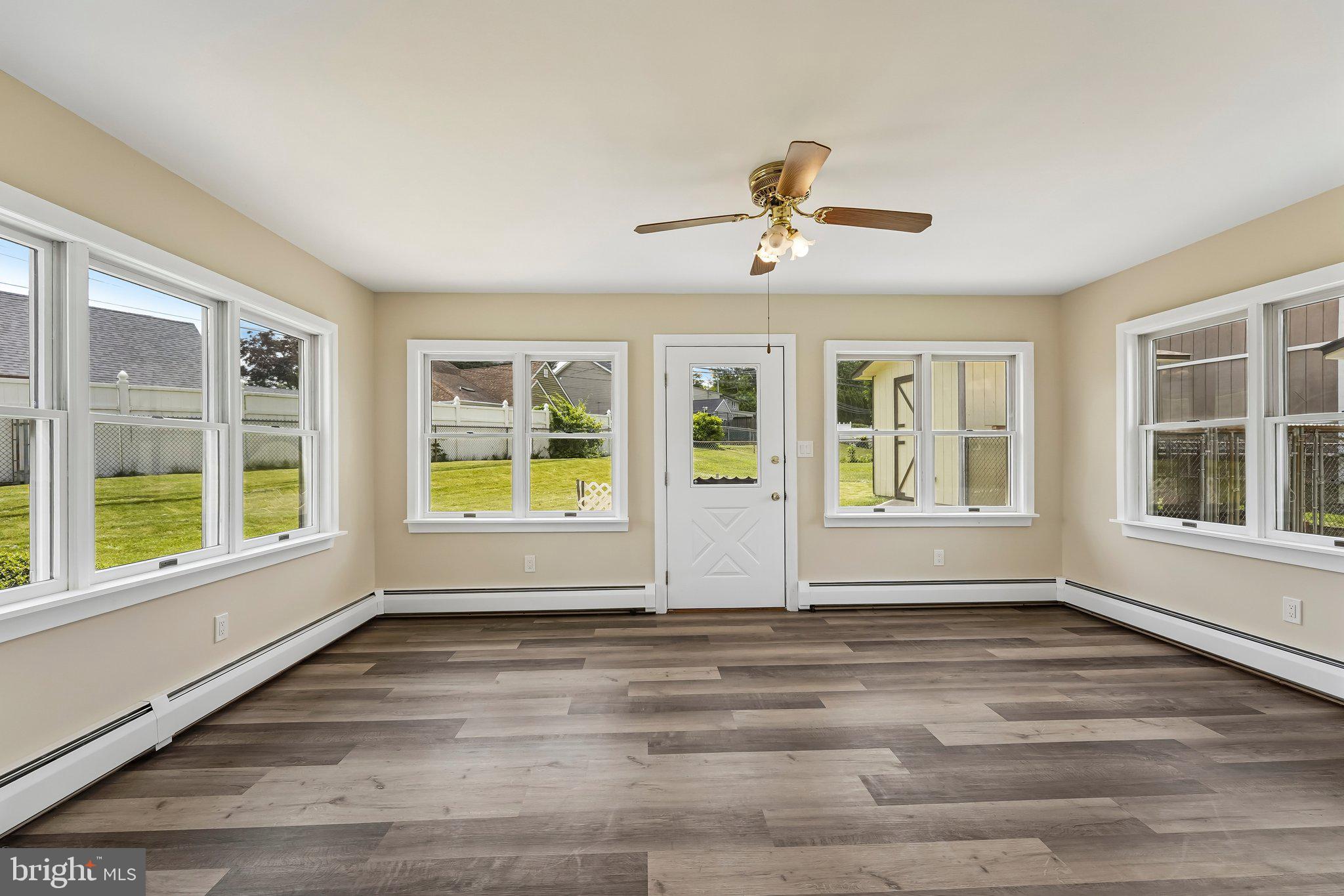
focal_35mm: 14
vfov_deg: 81.2
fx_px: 523
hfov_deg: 104.3
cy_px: 448
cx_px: 672
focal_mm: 14
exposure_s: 1/125
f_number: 8
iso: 500
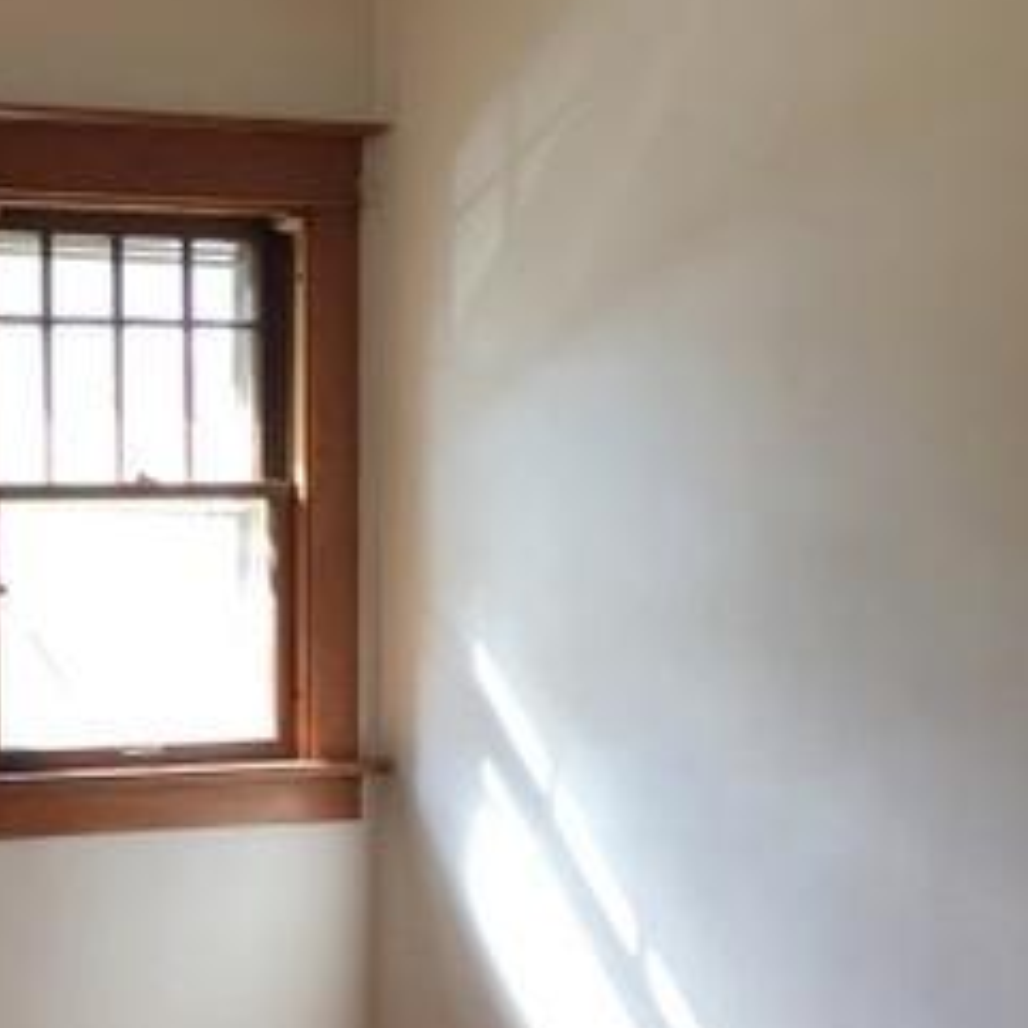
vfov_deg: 20.1
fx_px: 2856
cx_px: -294
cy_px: 904
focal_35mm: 85
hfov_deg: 19.0
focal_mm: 4.15
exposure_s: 1/60
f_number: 2.2
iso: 40
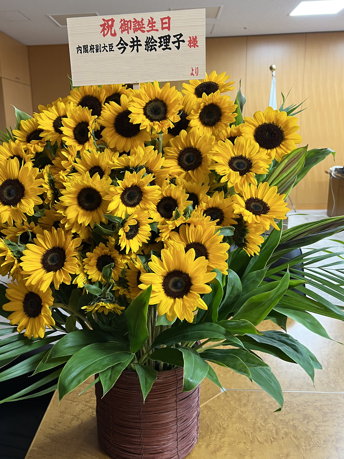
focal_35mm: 31
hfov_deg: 45.3
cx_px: 145
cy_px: 227
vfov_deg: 58.4
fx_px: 411
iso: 80
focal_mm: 5.7
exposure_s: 1/50
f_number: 1.5
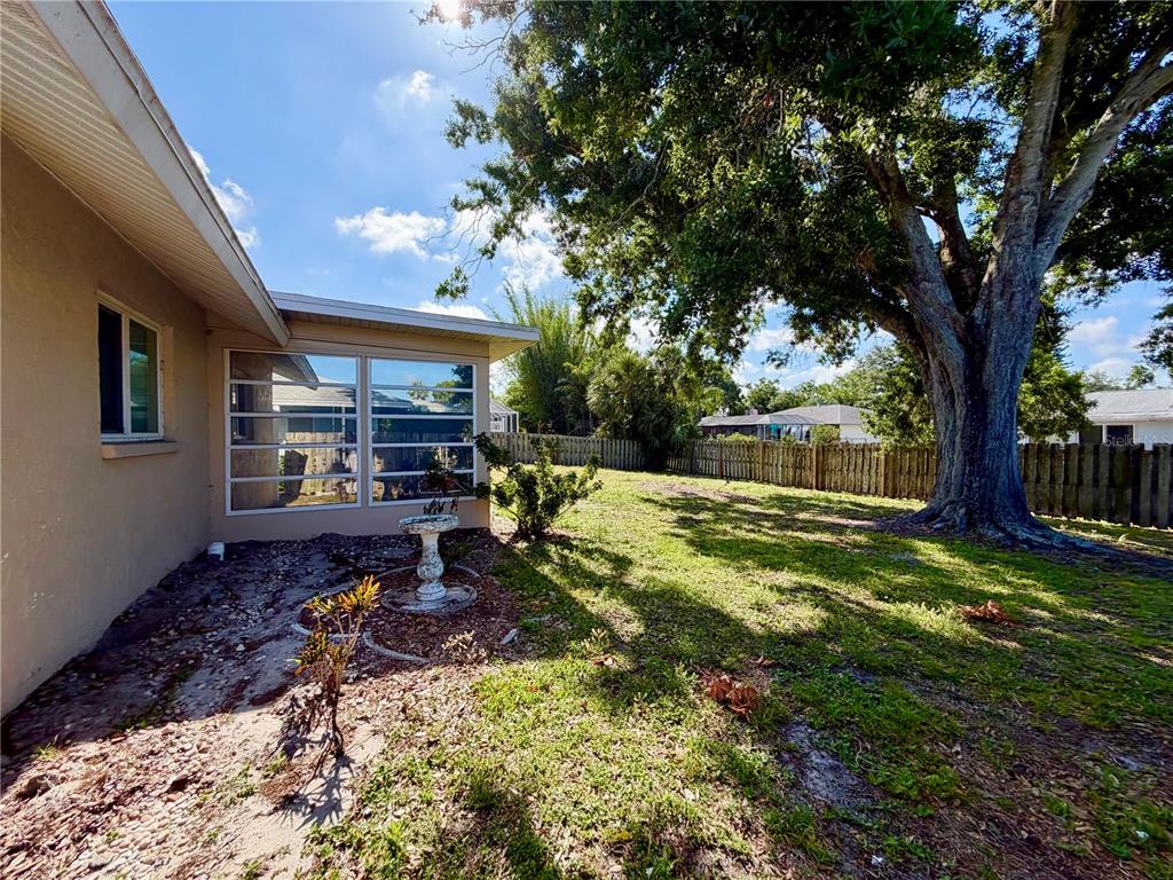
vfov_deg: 85.7
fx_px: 474
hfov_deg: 102.1
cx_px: 586
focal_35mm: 14
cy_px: 440
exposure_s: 1/672
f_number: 2.2
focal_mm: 2.22
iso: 40
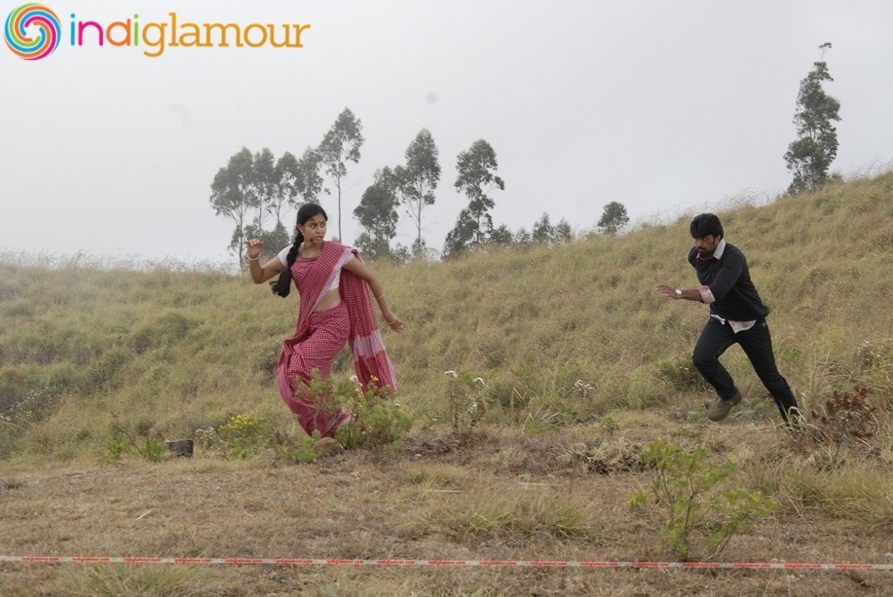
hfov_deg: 26.0
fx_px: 1937
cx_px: 446
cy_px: 298
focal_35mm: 78
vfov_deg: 17.5
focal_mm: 52
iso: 280
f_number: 11
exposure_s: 1/250
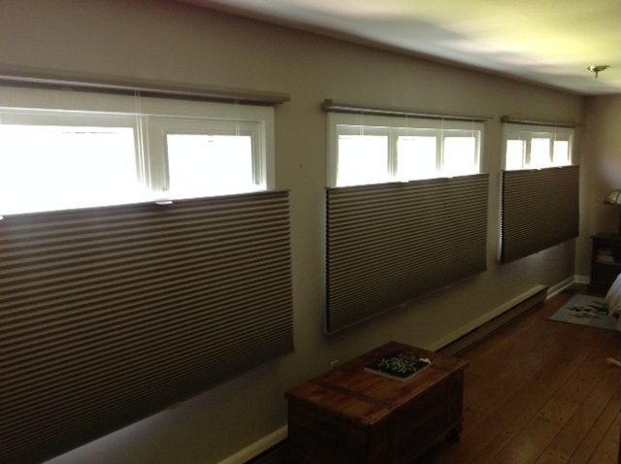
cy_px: 232
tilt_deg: -8.2
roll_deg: -0.8
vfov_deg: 40.6
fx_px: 627
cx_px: 310
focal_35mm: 35
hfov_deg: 52.7
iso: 200
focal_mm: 4.28
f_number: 2.4
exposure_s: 1/15
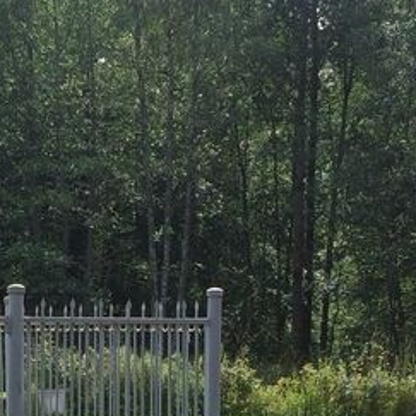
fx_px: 1550
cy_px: 433
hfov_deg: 15.2
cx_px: 86
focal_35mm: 114
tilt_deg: -3.8
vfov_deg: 15.0
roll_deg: -0.6
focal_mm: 4.15
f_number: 2.2
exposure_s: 1/1026
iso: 32
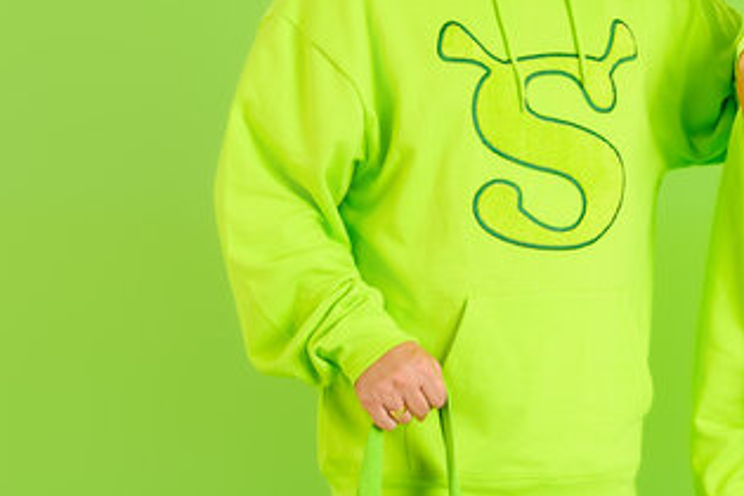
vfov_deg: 10.0
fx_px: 2831
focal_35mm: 137
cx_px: 690
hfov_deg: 14.8
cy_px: 376
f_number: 8
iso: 320
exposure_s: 1/200
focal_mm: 36
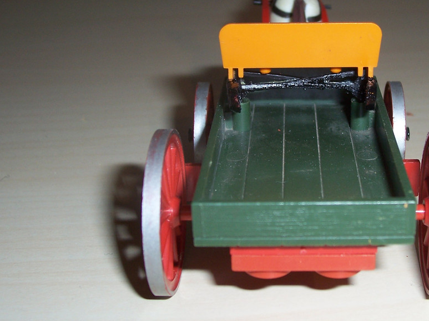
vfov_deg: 25.1
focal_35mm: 58
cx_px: 287
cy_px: 113
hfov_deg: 33.0
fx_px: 718
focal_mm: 7
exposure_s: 1/60
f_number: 3
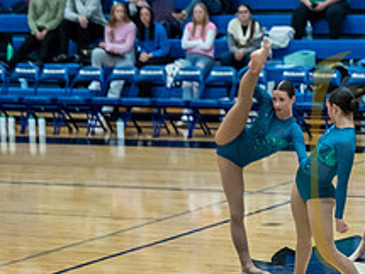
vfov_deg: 8.1
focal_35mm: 182
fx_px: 1918
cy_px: 202
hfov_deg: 10.7
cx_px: 453
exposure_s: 1/1250
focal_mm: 70
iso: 5000
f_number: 2.8
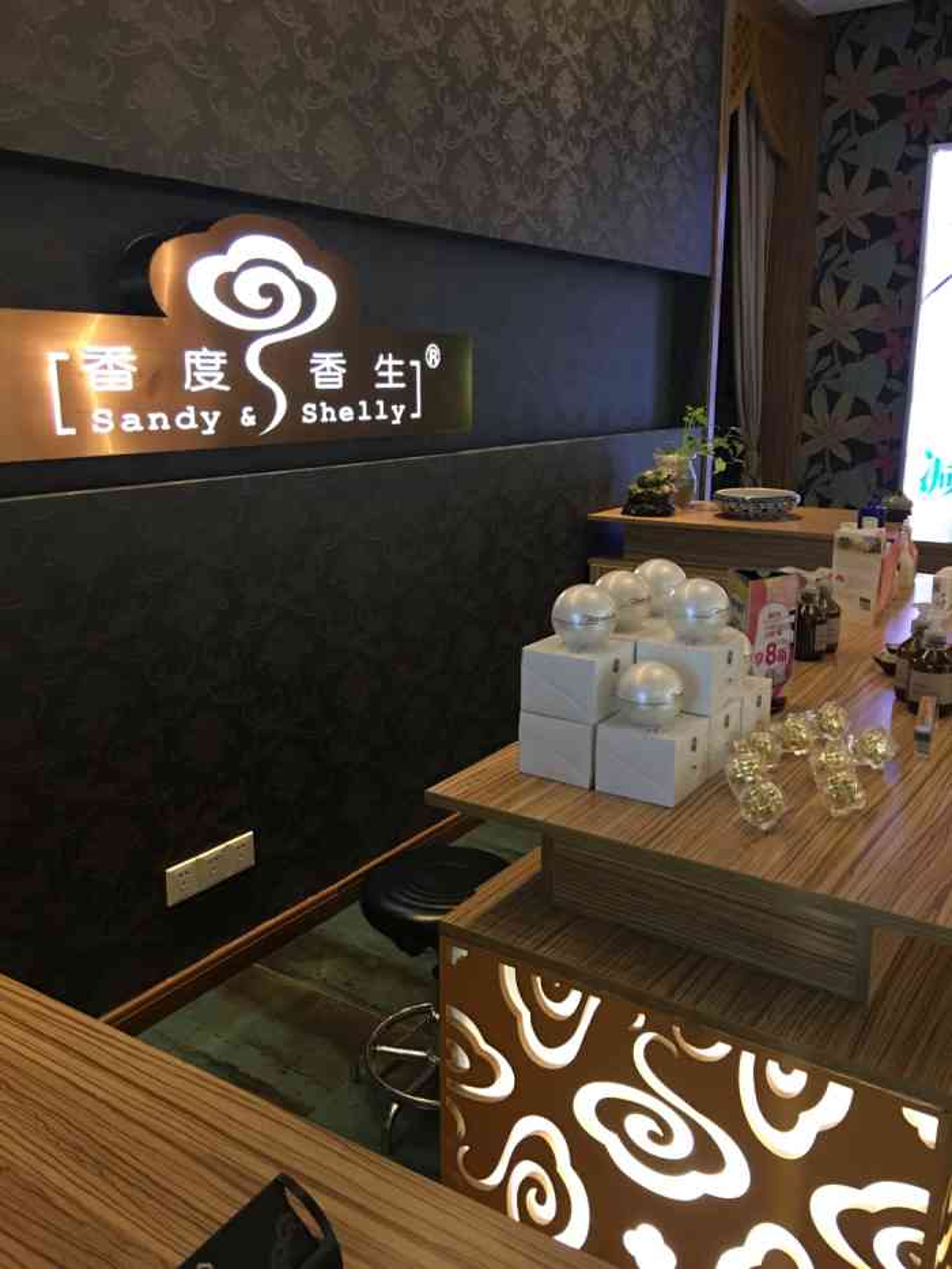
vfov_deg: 61.7
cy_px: 634
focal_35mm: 29
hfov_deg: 48.2
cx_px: 476
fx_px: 1063
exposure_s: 1/8
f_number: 2.2
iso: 100
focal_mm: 4.15
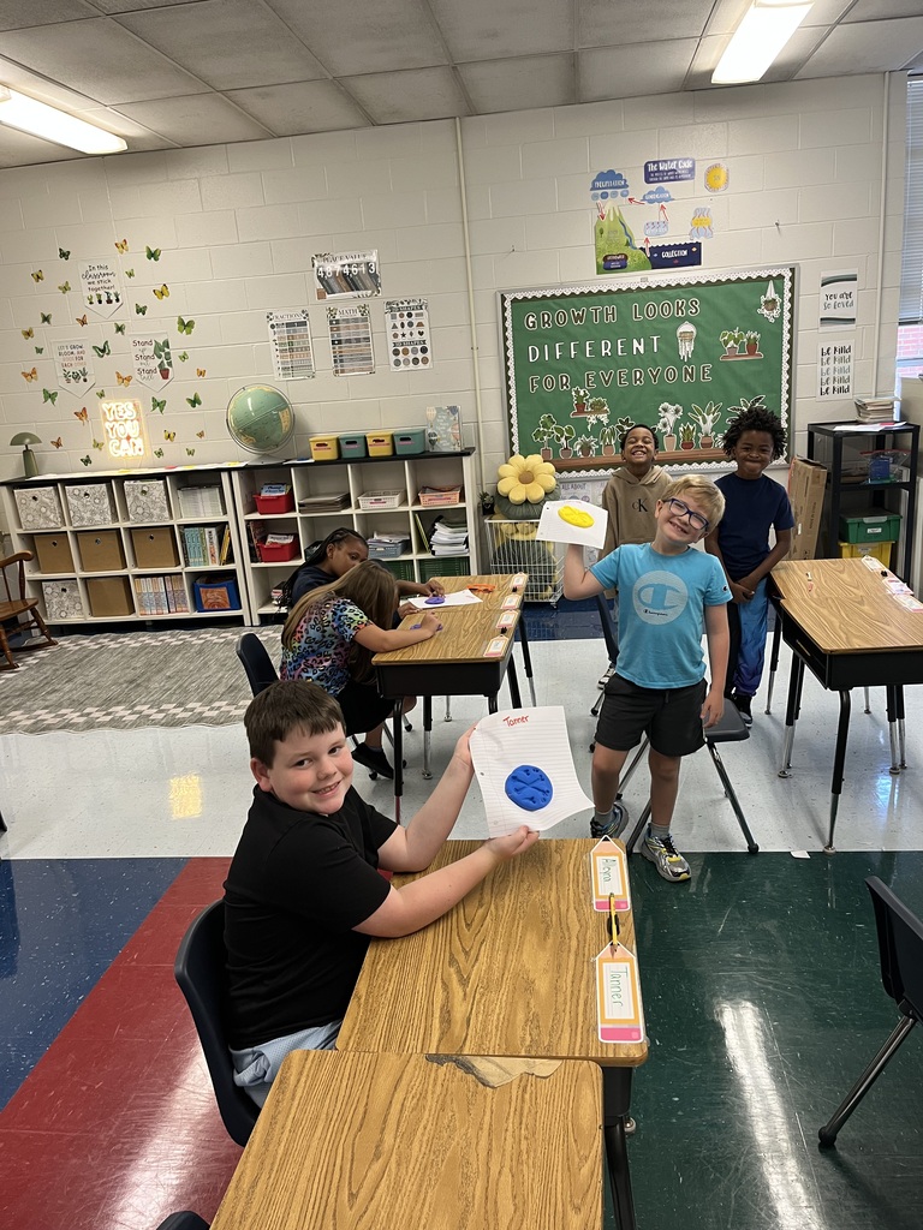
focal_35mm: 26
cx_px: 462
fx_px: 924
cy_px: 615
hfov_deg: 53.1
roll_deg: +5.6
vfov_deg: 67.3
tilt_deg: -15.6
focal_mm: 5.1
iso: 125
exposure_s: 1/60
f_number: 1.6
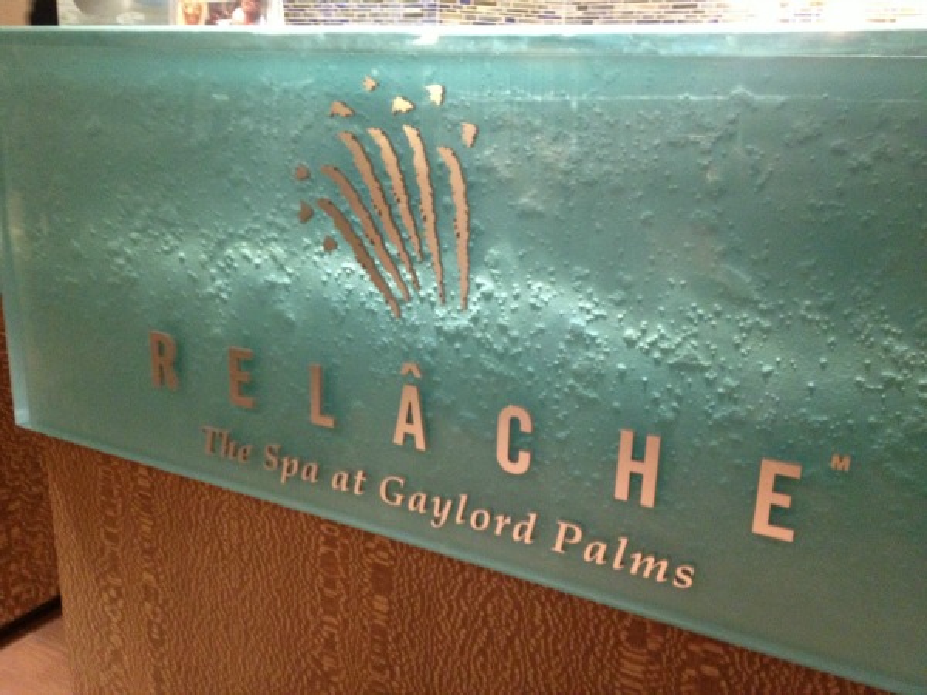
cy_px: 348
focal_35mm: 35
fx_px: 937
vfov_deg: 40.7
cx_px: 464
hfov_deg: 52.6
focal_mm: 4.28
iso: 400
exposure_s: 1/15
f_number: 2.4
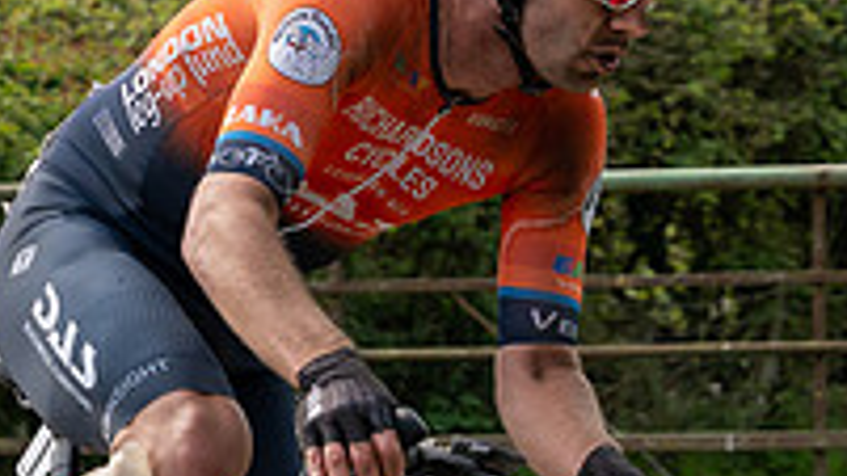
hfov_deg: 7.5
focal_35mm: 288
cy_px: 116
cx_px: 528
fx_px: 6467
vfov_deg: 4.2
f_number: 5
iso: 250
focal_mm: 62
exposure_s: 1/1000
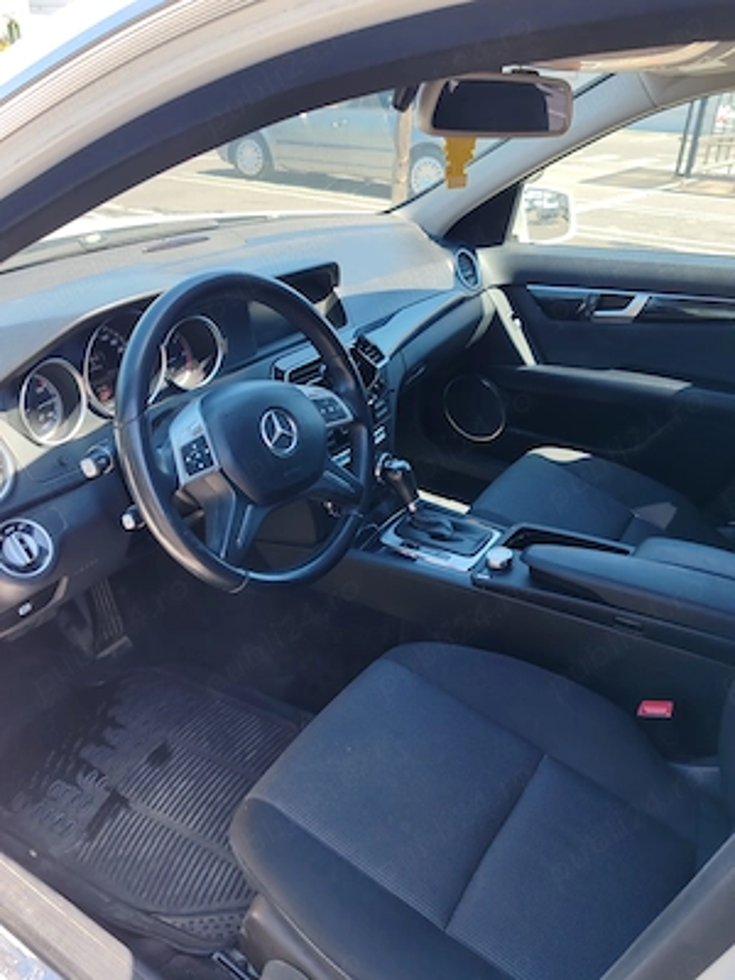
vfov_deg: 65.3
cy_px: 490
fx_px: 764
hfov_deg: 51.4
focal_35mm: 27
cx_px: 368
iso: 50
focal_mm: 6.12
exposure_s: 1/120
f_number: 1.9
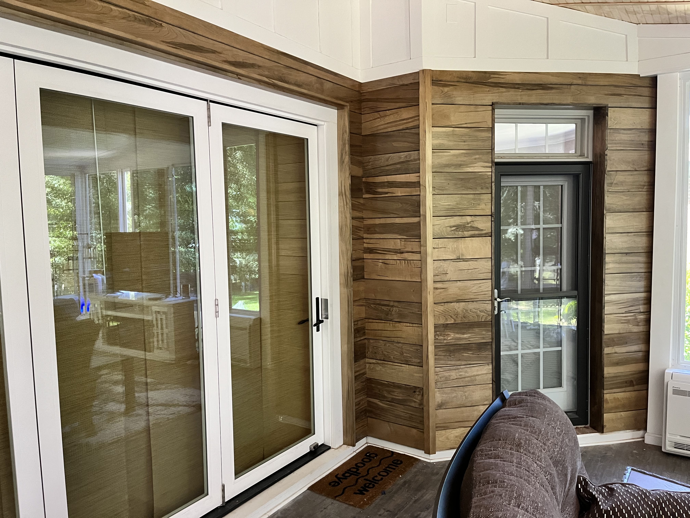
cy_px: 259
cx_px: 345
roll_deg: +1.4
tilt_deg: -3.6
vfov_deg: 53.1
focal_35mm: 26
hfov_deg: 67.3
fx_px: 518
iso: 500
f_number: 1.6
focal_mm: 5.1
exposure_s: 1/50
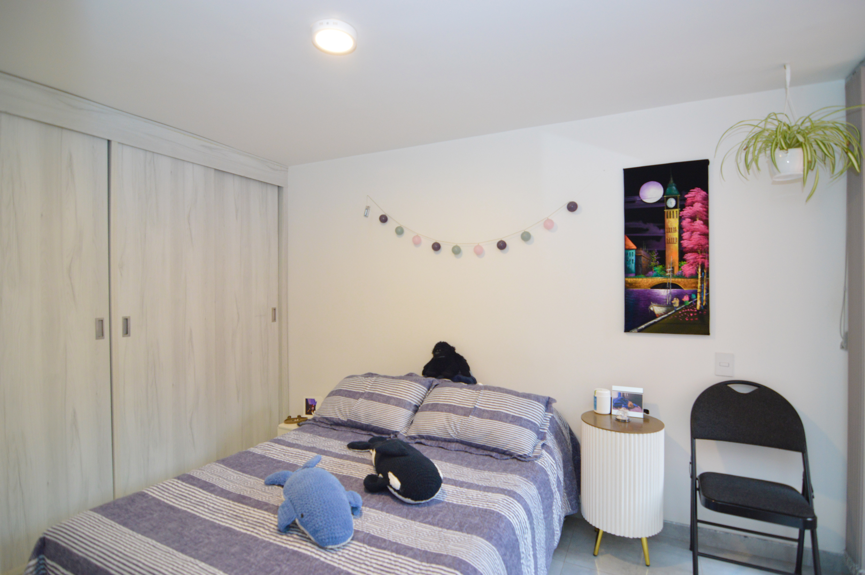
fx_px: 414
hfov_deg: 92.5
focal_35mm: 17
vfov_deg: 69.6
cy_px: 288
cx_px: 432
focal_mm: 11.5
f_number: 2.8
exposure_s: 1/60
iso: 640
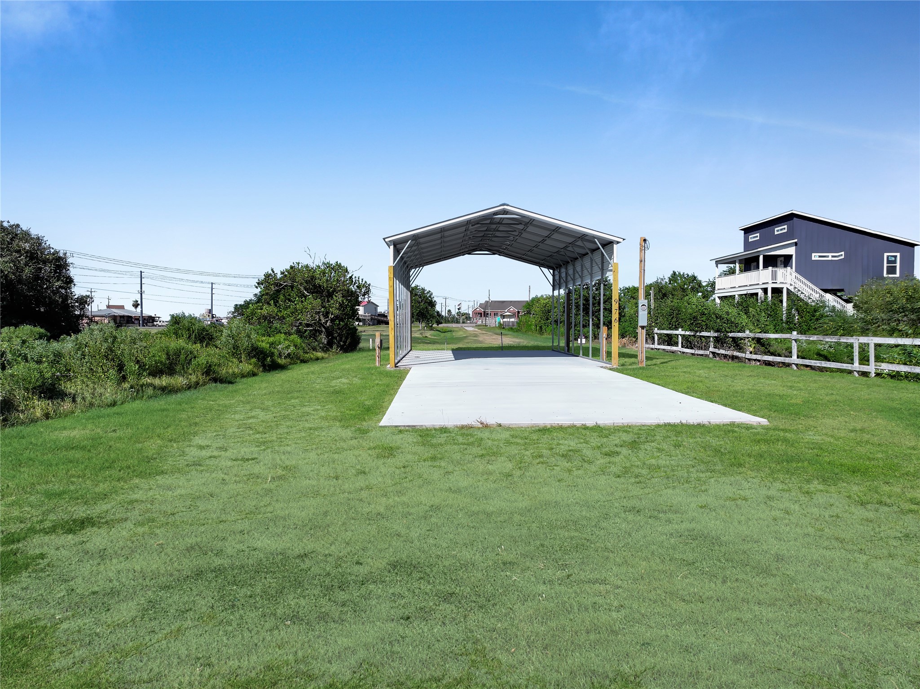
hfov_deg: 71.6
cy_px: 344
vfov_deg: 56.8
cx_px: 460
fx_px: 638
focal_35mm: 24
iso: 110
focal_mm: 12.29
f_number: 2.8
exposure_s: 1/2000
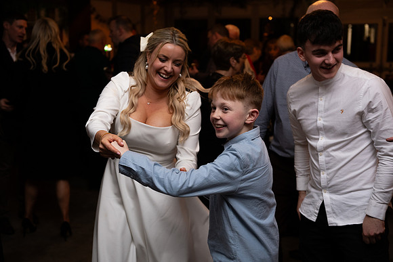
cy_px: 131
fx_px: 524
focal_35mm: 48
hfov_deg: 41.1
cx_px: 196
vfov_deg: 28.1
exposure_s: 1/160
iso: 800
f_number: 3.5
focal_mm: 48
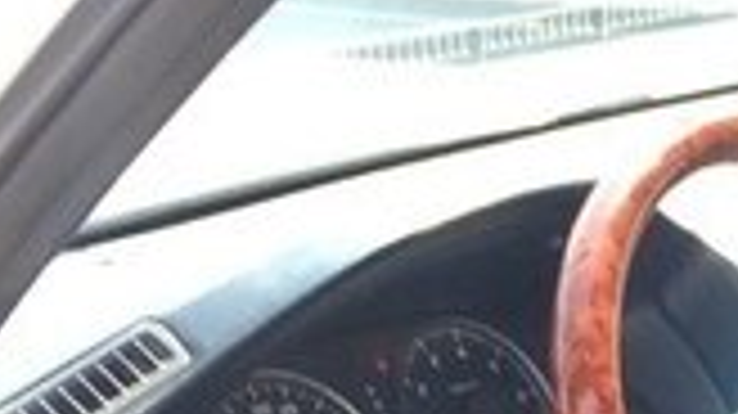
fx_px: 2484
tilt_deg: -23.7
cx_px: 1035
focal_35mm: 127
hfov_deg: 15.8
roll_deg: -0.2
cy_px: 844
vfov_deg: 8.9
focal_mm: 4.15
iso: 40
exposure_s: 1/100
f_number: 2.2
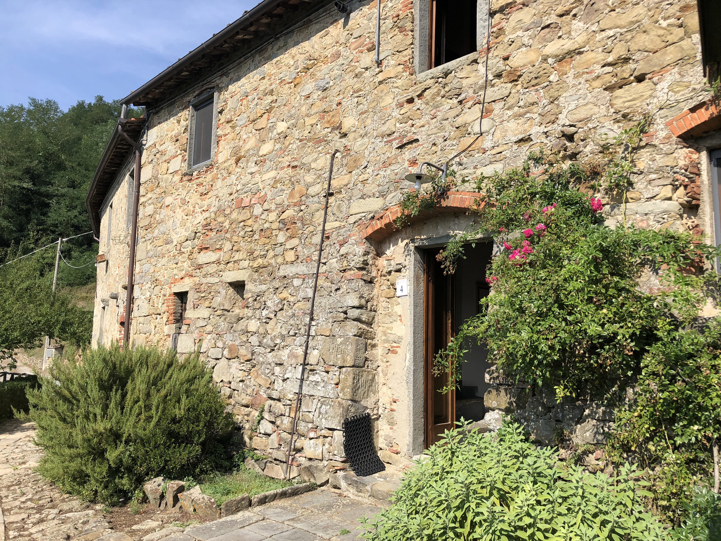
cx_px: 360
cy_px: 270
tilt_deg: +4.8
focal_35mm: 28
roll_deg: -2.4
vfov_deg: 49.7
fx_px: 583
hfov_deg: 63.4
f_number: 1.8
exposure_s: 1/2000
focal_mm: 3.99
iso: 20
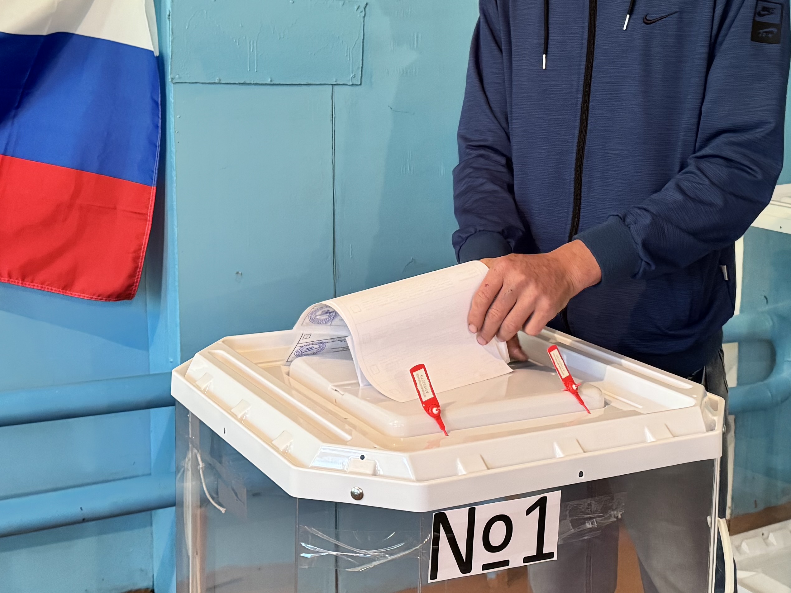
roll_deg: -0.5
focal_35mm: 54
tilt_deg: -9.8
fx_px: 1234
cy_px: 229
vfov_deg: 27.0
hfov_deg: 35.5
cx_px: 361
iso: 640
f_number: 1.78
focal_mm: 6.76
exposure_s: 1/50
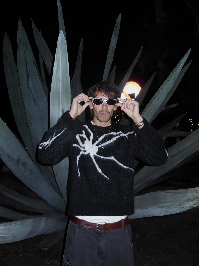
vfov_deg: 60.0
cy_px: 133
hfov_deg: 46.8
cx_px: 100
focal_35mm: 30
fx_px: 230
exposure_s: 1/25
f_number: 3.2
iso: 360
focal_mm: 5.3
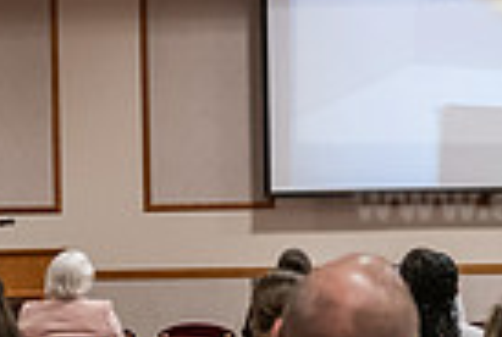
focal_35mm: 135
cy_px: 280
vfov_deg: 10.2
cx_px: 187
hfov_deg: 15.1
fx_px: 1887
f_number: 3.2
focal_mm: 32
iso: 2500
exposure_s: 1/160
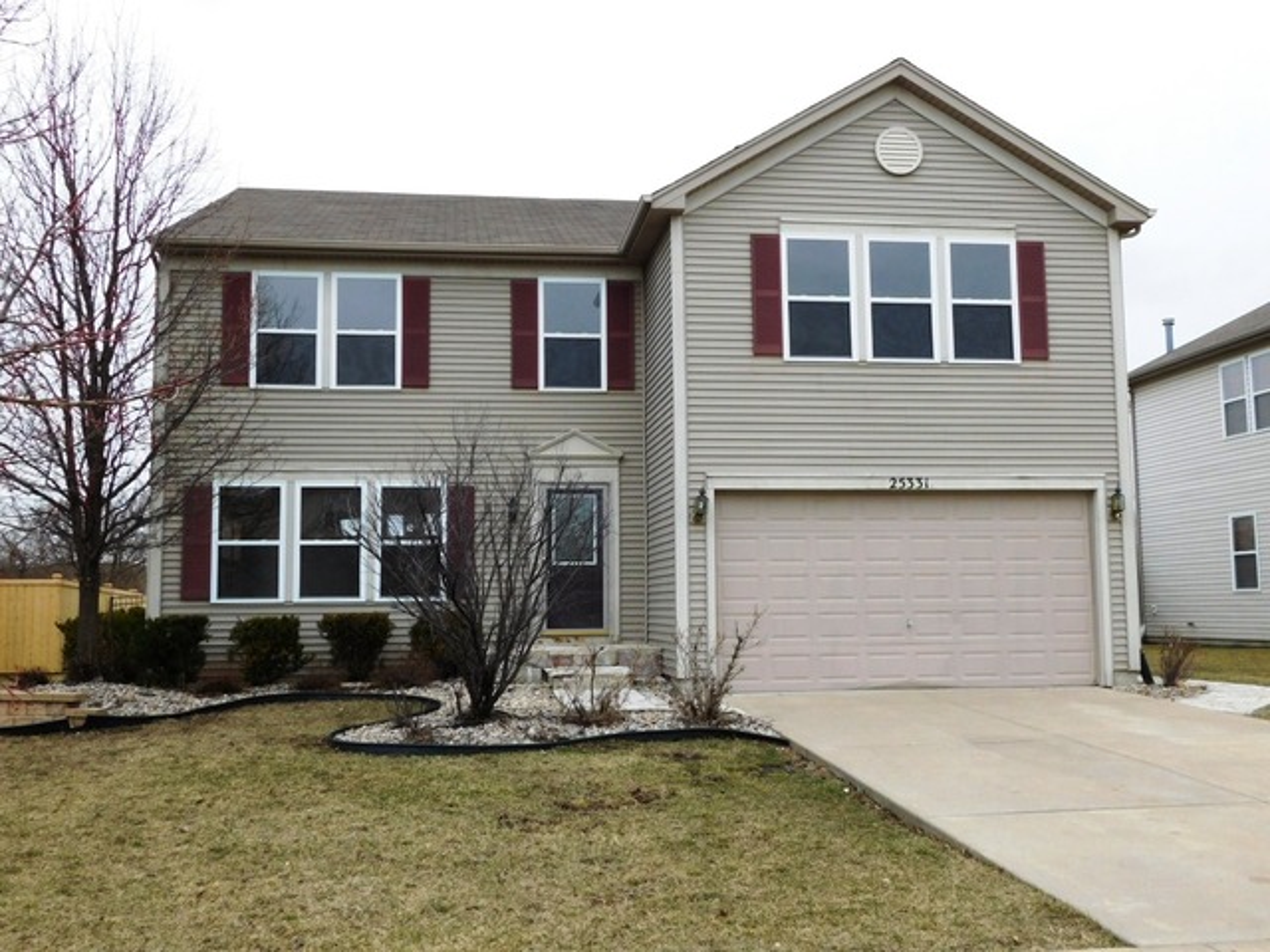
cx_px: 635
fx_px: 1321
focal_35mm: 36
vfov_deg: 39.7
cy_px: 476
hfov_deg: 51.4
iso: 125
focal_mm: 6.3
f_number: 3.5
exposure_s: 1/500
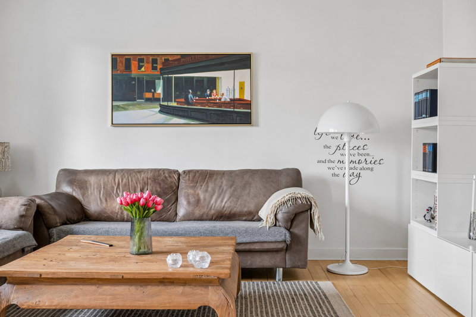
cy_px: 158
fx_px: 529
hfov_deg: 48.5
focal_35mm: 40
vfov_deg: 33.4
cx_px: 238
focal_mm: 40
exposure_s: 1/4
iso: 160
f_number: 8
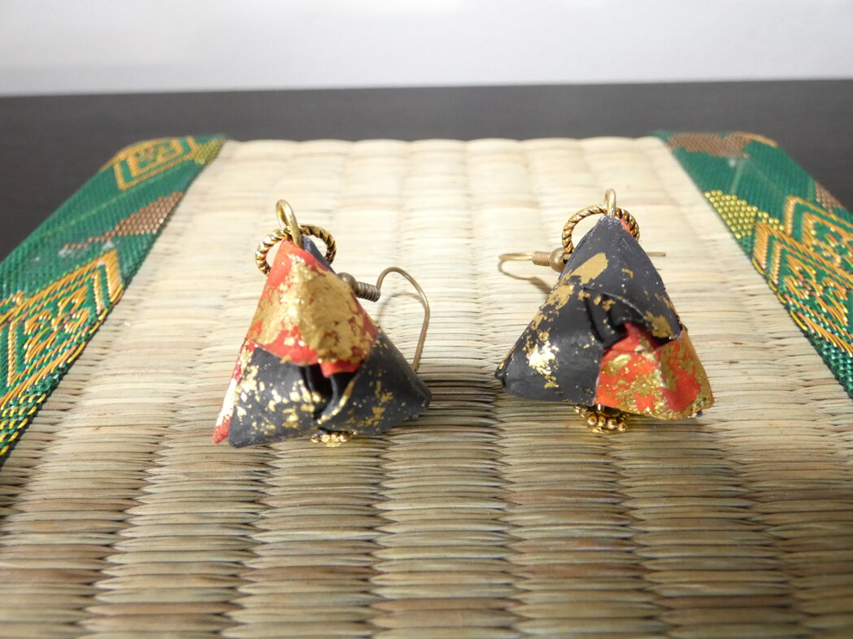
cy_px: 320
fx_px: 493
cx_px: 426
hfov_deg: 81.8
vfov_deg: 65.9
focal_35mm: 20
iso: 640
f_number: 2.8
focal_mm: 3.6
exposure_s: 1/60
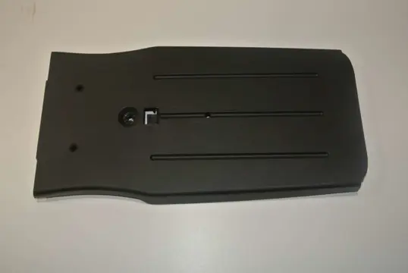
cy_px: 136
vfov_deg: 37.9
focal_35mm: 35
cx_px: 204
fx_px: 397
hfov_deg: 54.4
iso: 200
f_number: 4
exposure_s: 1/60
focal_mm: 13.1
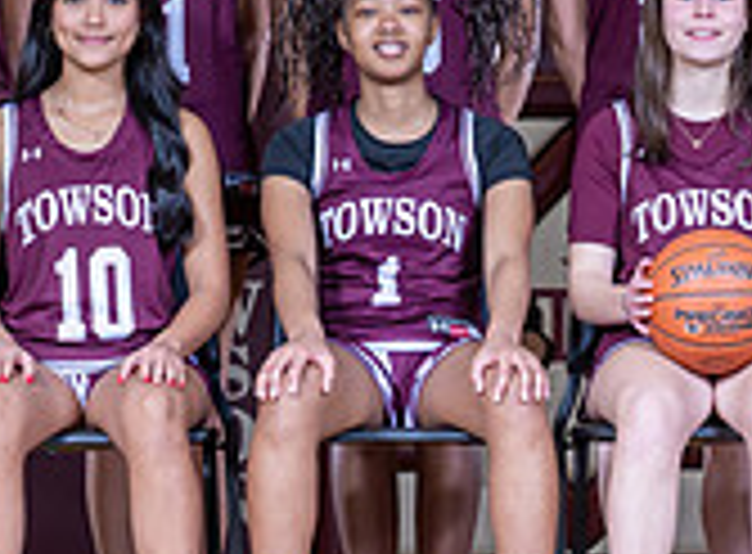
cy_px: 288
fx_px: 5634
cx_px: 632
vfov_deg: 5.6
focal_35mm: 261
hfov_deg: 7.6
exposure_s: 1/200
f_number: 4.5
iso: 160
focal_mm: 70
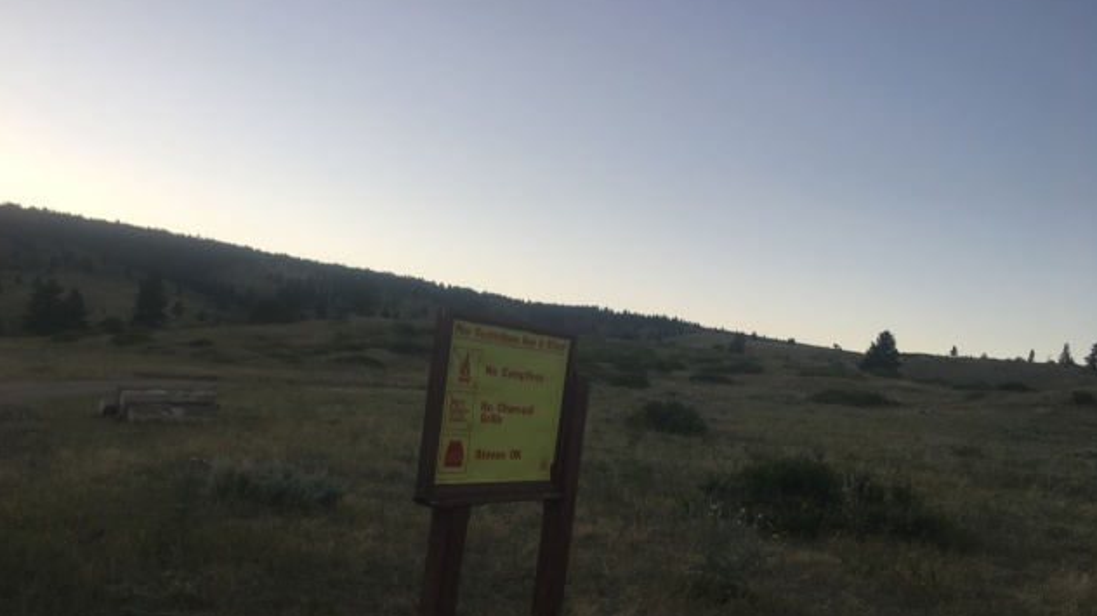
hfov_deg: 61.0
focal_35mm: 32
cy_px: 404
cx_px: 550
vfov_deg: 36.3
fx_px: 931
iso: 25
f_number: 2.2
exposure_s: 1/265
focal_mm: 4.15
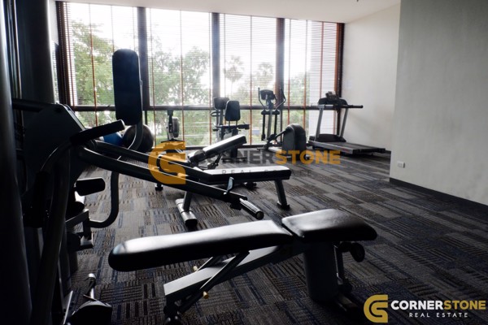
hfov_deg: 73.7
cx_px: 244
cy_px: 162
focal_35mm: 24
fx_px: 325
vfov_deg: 53.1
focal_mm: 16
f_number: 22
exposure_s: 1/15
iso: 2500
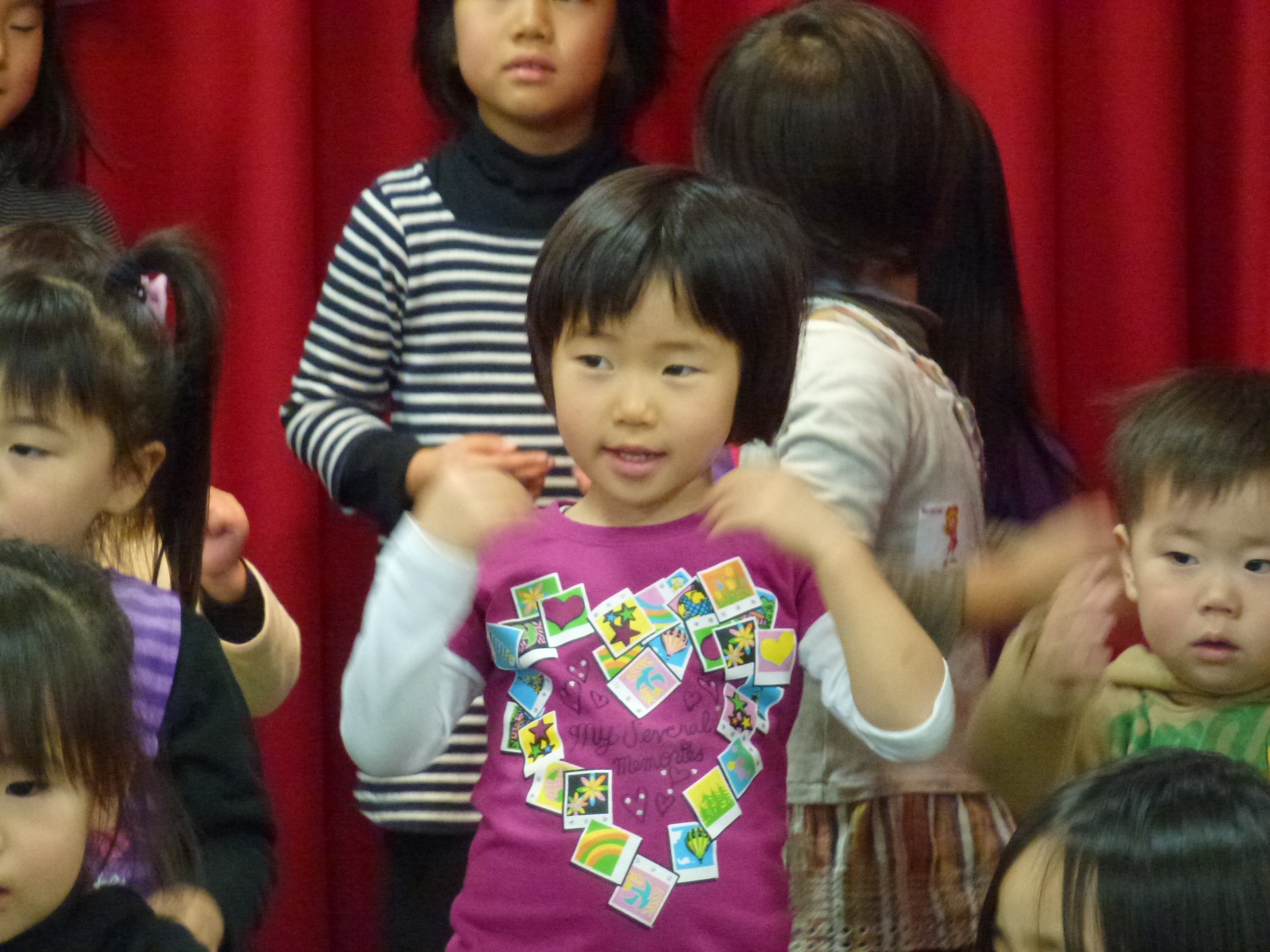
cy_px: 476
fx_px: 7851
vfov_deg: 6.9
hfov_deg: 9.2
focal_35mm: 214
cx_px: 635
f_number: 5.5
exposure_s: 1/30
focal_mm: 38.3
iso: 800
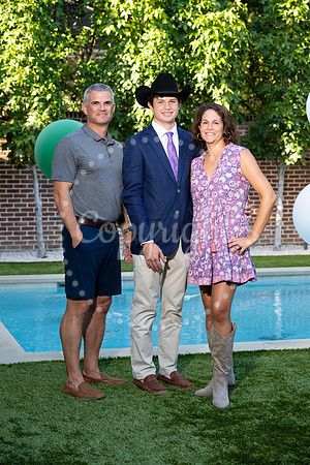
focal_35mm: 68
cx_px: 155
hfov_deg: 20.0
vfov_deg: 29.7
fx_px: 878
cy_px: 232
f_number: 4.5
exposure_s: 1/200
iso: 400
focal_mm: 68
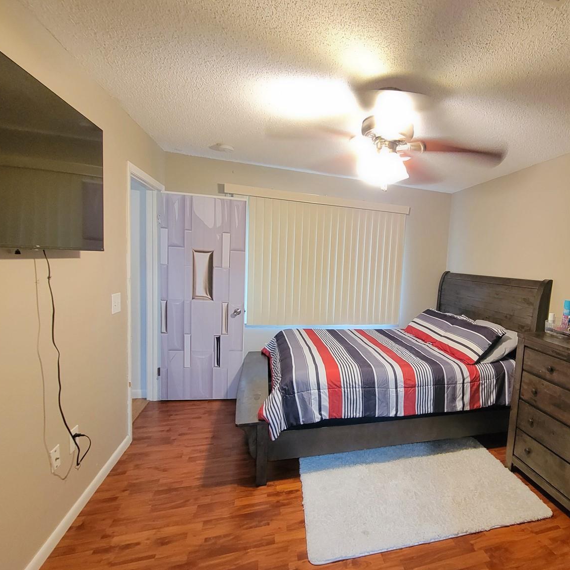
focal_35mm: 16
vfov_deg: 87.4
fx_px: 298
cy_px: 289
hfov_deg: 84.7
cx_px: 375
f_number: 2.2
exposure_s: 1/24
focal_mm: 2.2
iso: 640
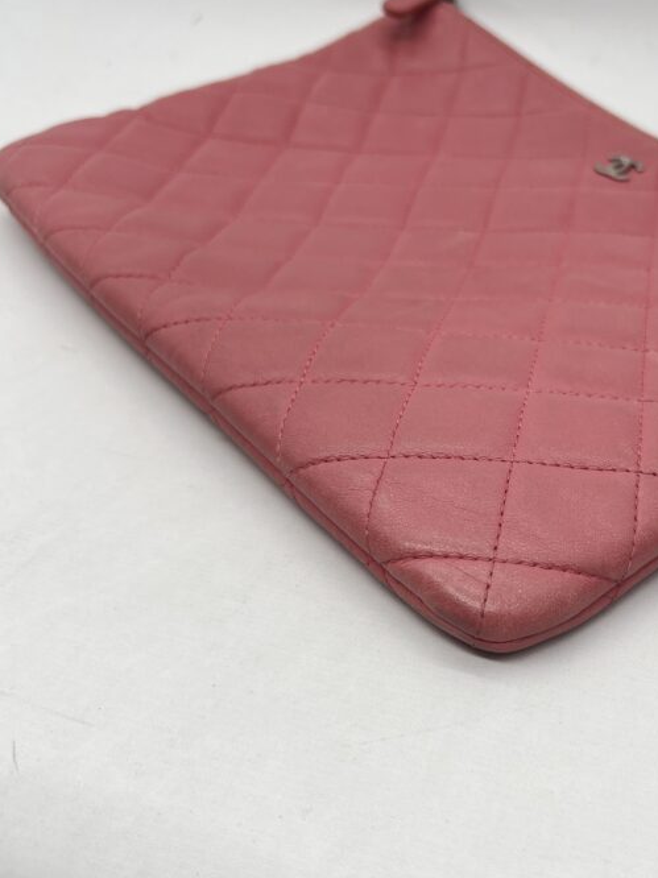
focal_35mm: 40
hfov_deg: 35.2
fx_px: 1014
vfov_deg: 46.8
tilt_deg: -37.5
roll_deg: -1.3
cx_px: 485
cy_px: 456
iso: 40
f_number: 1.5
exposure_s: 1/212
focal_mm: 5.7
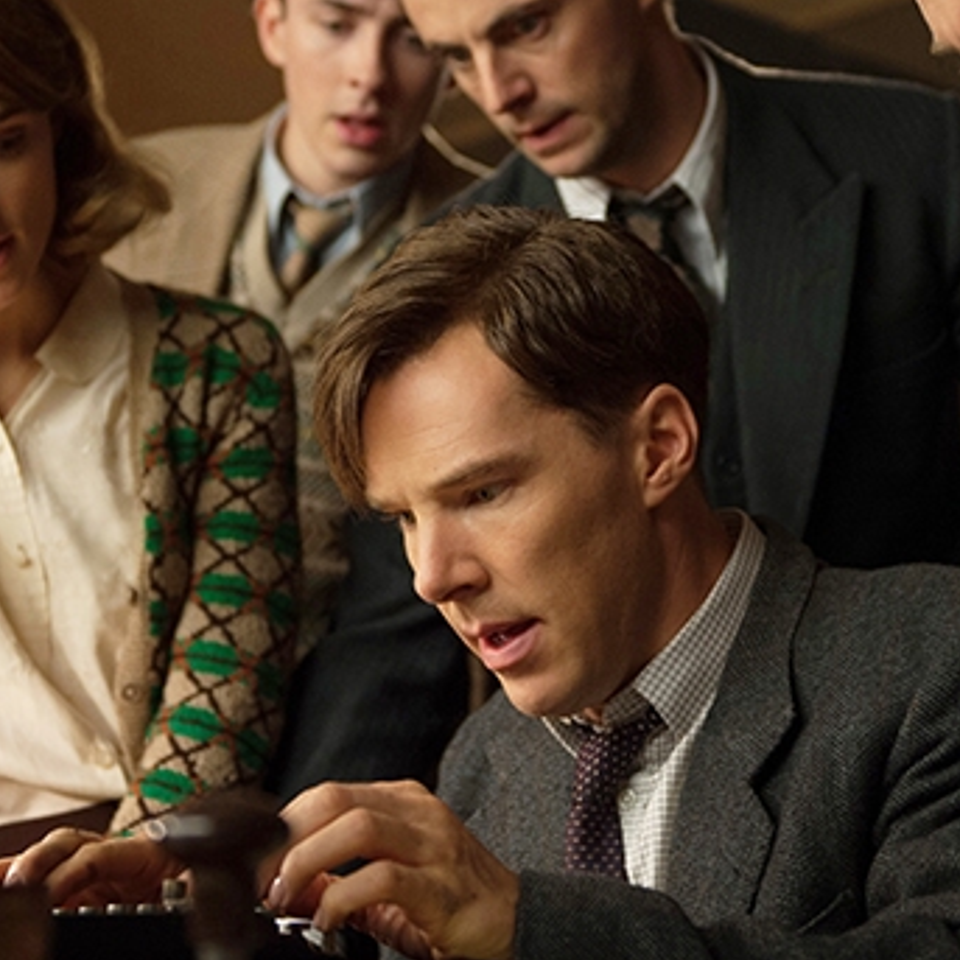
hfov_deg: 18.7
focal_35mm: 93
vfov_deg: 18.7
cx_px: 585
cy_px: 355
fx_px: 2918
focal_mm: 50
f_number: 2.8
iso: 800
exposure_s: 1/200
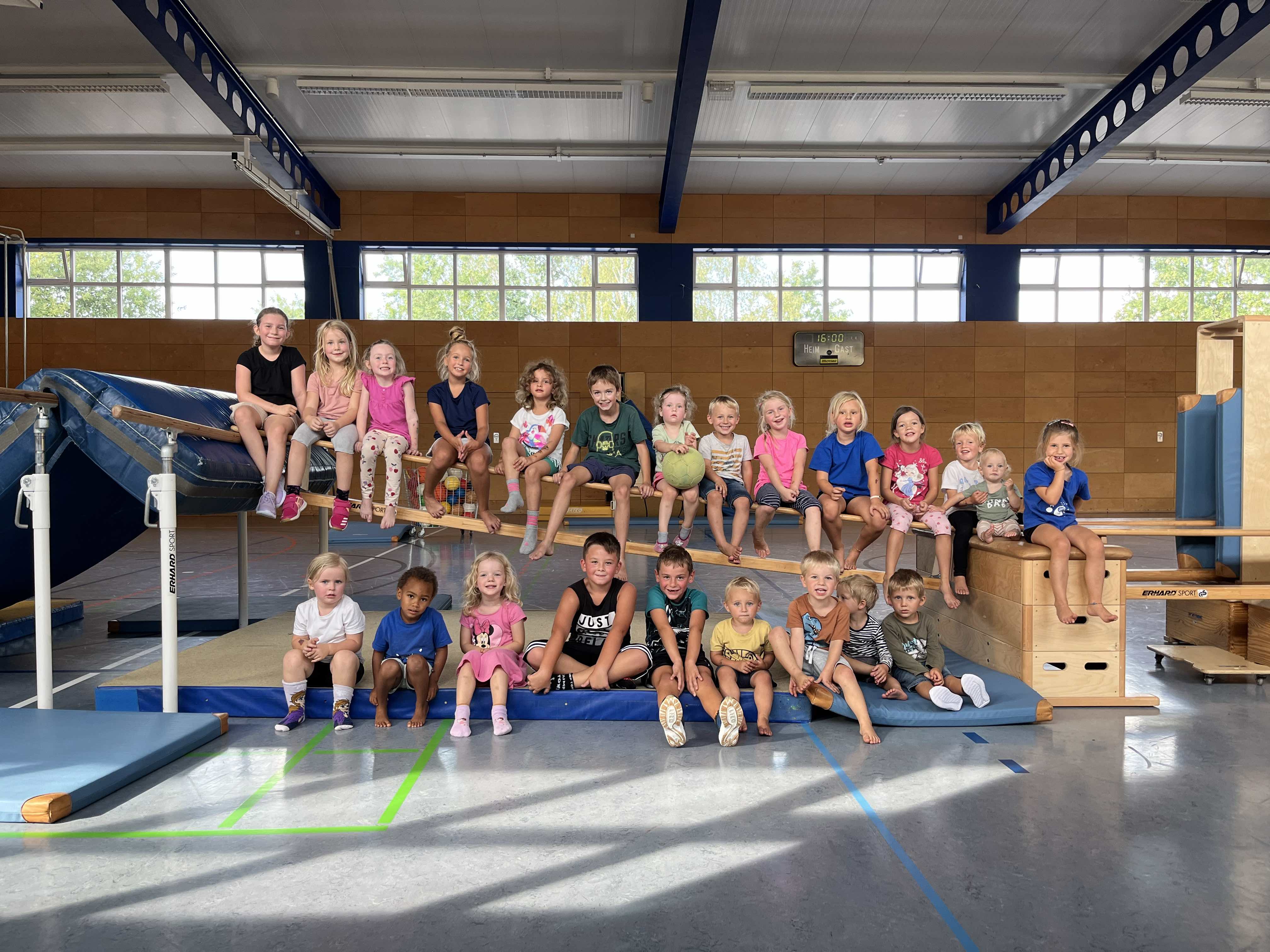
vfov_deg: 53.1
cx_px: 635
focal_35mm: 26
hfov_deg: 67.3
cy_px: 476
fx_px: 954
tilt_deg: -1.8
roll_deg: +0.8
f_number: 1.6
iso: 80
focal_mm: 5.1
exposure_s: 1/121
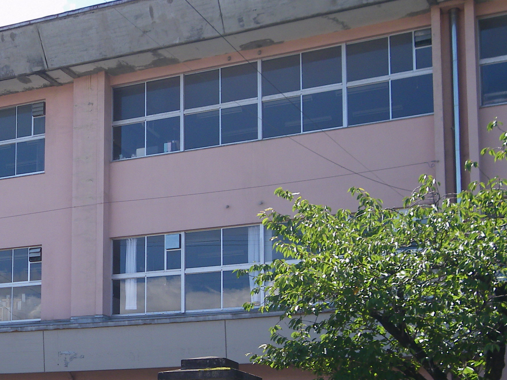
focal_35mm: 74
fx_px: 1084
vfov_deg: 19.6
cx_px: -27
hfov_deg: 24.8
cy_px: 338
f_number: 2.8
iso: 64
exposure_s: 1/320
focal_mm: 5.8
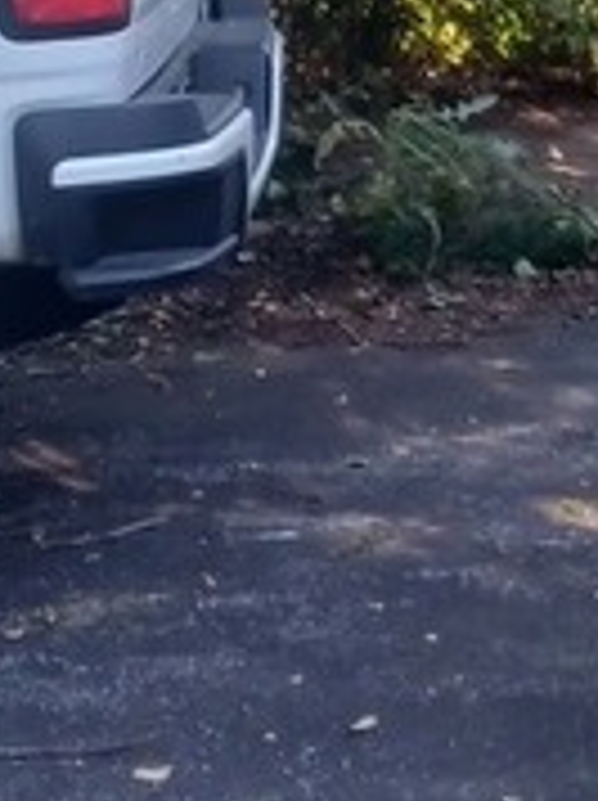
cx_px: 1394
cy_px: 297
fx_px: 3510
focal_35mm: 152
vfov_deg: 13.0
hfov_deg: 8.9
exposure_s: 1/50
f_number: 1.8
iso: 64
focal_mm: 4.6
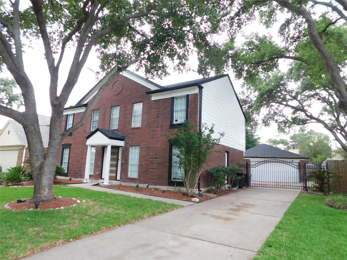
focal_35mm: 23
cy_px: 130
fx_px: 231
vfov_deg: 58.9
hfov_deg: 73.9
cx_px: 174
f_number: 3
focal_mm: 4
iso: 125
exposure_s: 1/50
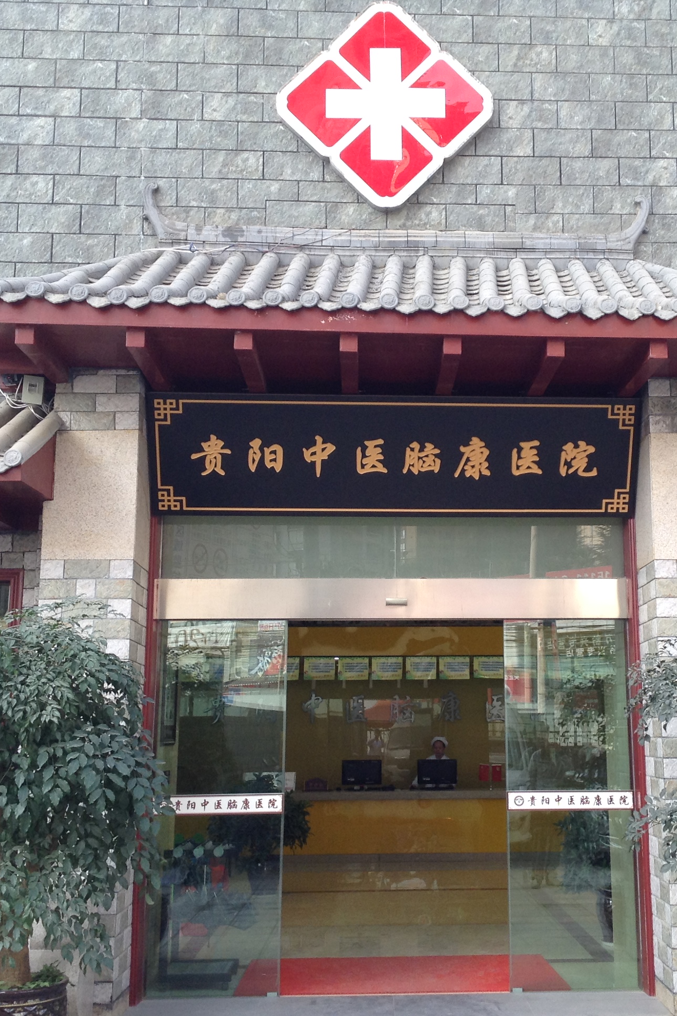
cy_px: 507
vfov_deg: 42.7
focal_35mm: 46
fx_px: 1298
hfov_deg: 29.1
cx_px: 437
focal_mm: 3.3
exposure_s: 1/120
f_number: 2.4
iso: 32
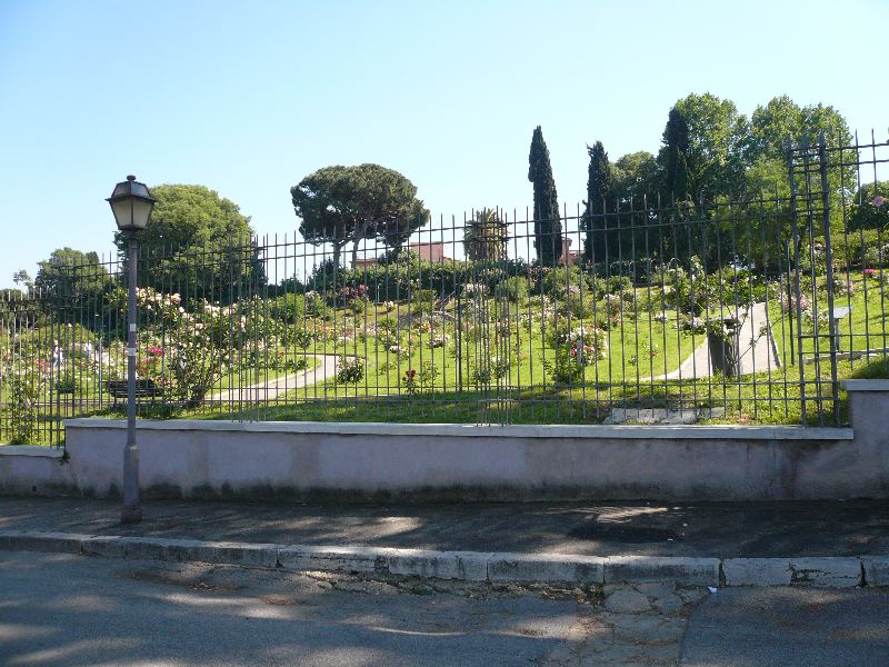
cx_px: 444
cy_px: 334
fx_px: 719
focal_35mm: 28
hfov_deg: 63.4
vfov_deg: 49.7
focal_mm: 4.6
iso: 100
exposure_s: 1/640
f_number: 2.8
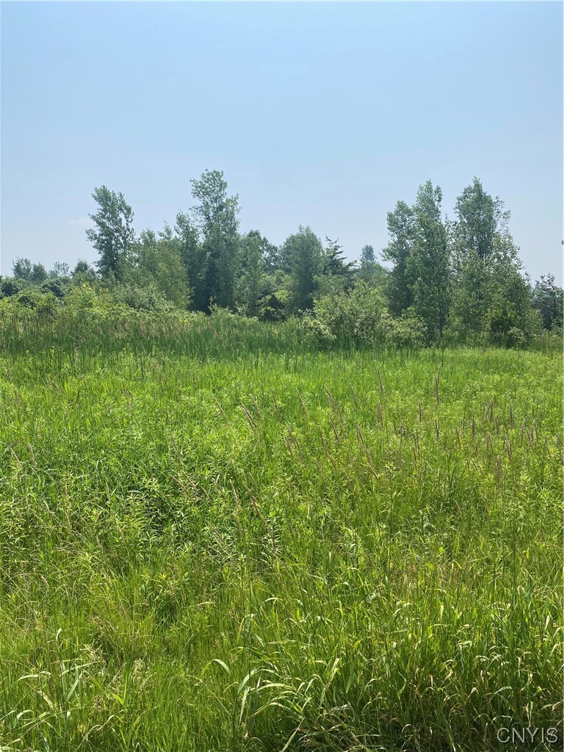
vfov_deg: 67.3
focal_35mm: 26
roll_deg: -1.9
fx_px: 565
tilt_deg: -5.3
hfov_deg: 53.1
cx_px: 282
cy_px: 376
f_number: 1.8
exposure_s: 1/4808
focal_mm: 4.25
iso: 32
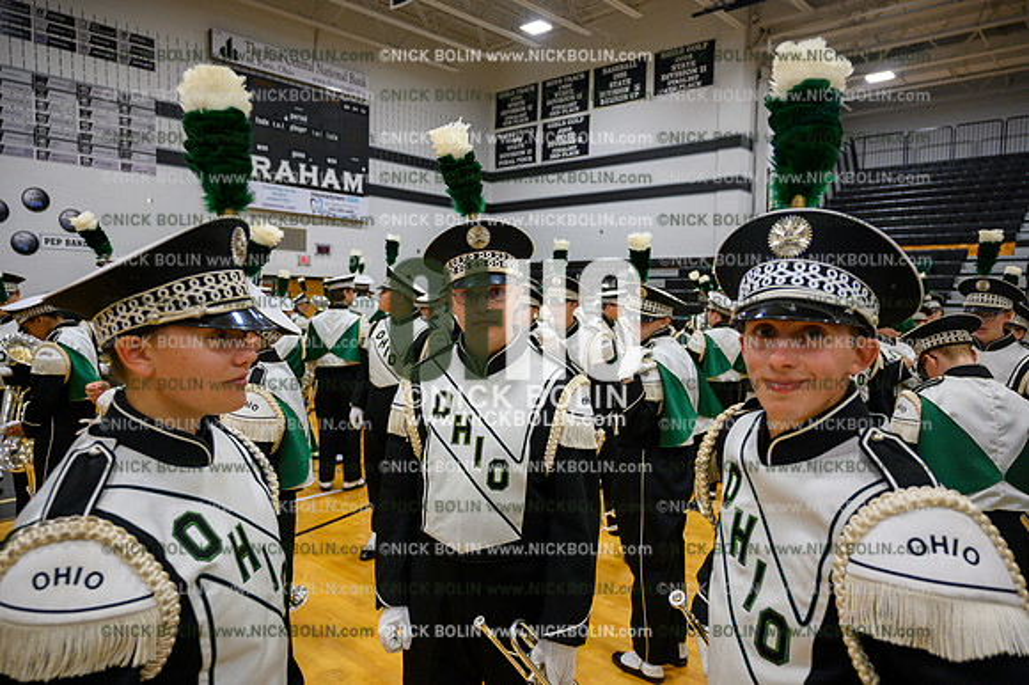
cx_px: 514
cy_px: 342
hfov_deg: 73.8
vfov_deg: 53.1
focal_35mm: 24
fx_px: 686
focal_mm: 24
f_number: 4
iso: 1250
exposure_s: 1/250
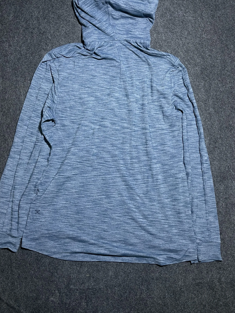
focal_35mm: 29
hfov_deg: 48.2
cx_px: 109
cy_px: 147
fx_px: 263
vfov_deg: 61.6
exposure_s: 1/50
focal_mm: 4.2
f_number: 1.6
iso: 64
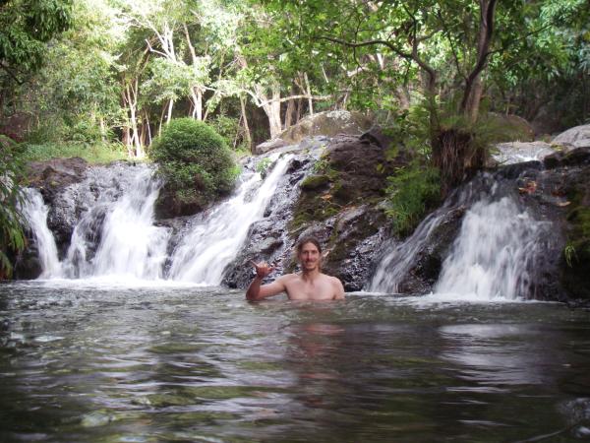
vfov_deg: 37.7
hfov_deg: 49.0
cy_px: 222
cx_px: 295
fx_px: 648
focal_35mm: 38
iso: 160
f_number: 3.3
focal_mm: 6.3
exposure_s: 1/20
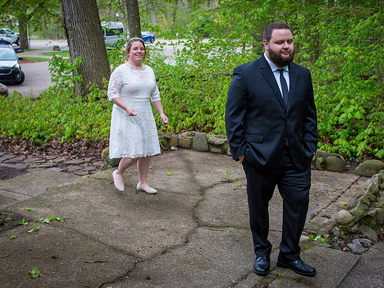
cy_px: 142
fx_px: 588
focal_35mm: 53
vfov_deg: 27.5
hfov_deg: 36.1
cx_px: 205
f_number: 4
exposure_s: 1/180
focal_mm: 32
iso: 400
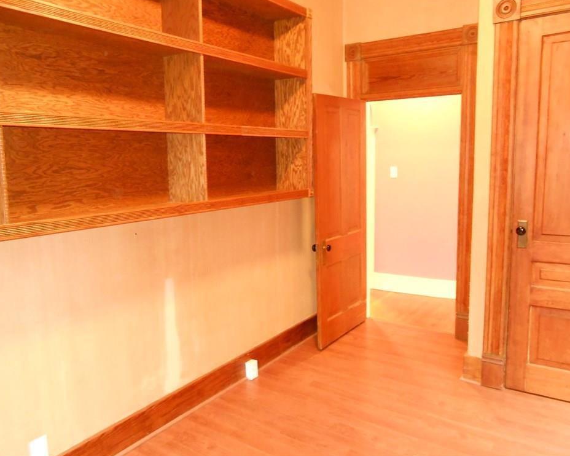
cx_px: 270
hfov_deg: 62.2
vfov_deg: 51.5
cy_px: 223
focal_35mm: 28
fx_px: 472
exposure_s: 1/3
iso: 800
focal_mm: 4.6
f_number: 3.5
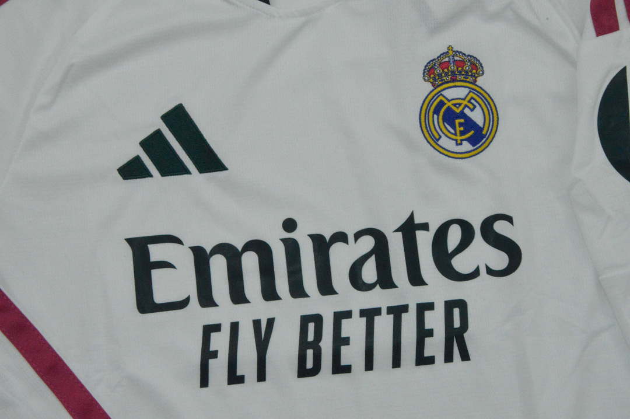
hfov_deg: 27.0
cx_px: 315
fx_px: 1311
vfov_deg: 18.1
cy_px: 210
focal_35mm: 75
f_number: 32
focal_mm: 50
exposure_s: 1/200
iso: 6400
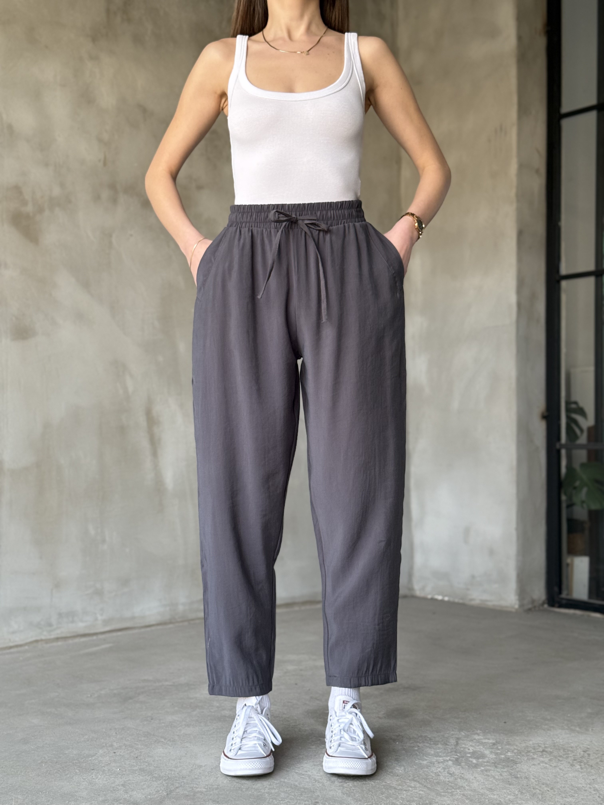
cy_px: 402
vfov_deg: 39.7
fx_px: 1117
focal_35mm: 48
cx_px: 302
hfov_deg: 30.3
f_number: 1.78
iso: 160
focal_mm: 6.76
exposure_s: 1/60
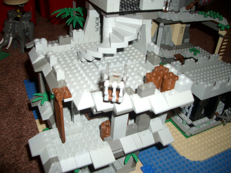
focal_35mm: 35
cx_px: 116
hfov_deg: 52.6
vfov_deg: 40.7
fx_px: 234
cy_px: 86
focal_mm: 5.8
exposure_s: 1/40
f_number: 2.6
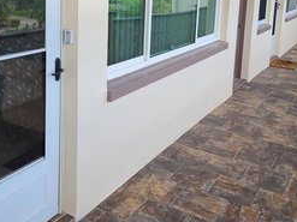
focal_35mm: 45
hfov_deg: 42.1
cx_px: 135
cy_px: 40
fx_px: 386
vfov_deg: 31.2
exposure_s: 1/514
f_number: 1.8
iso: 40
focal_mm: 5.4
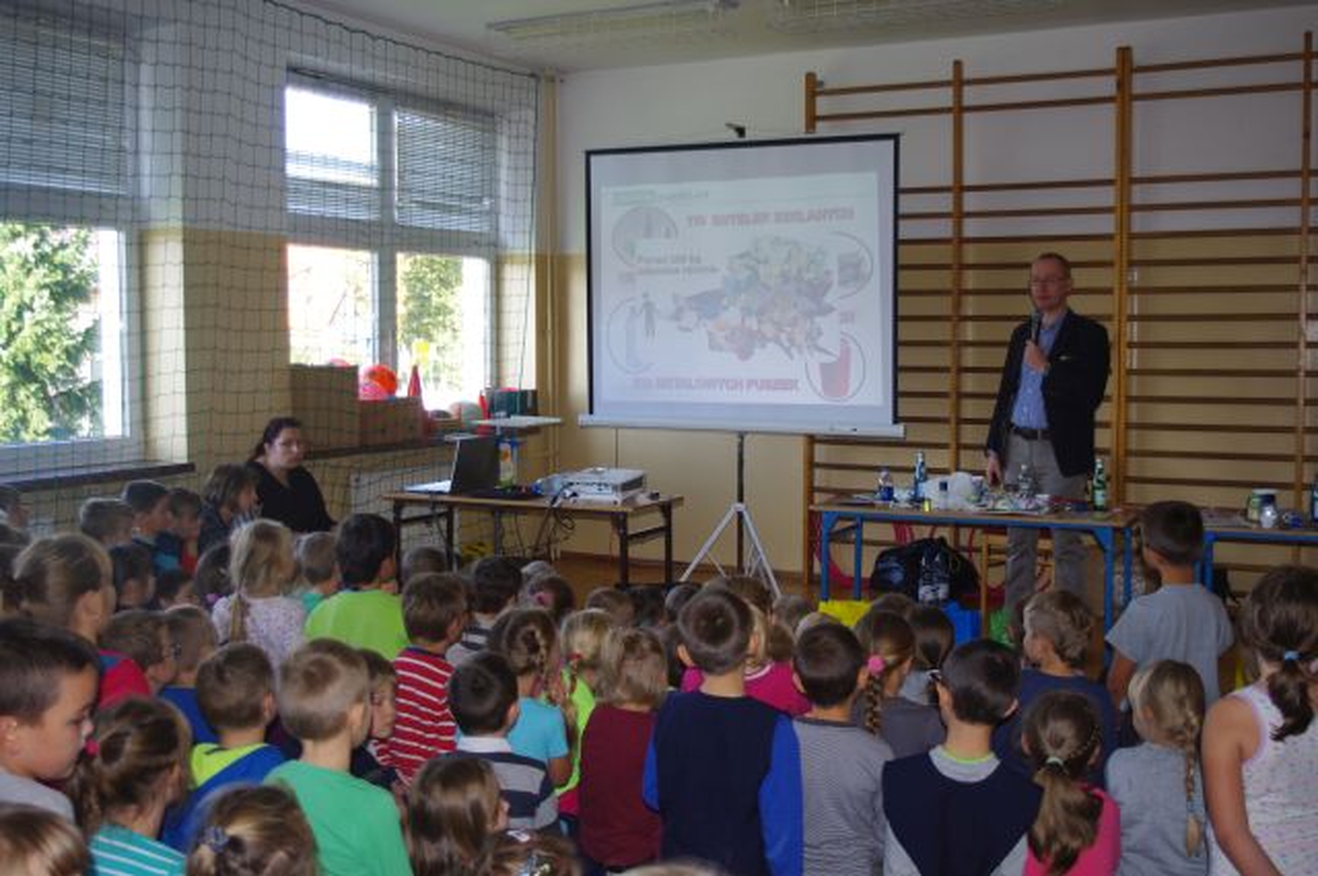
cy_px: 438
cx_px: 659
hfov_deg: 49.6
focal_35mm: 39
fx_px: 1426
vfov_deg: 34.1
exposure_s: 1/100
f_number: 4
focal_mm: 26.25
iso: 200
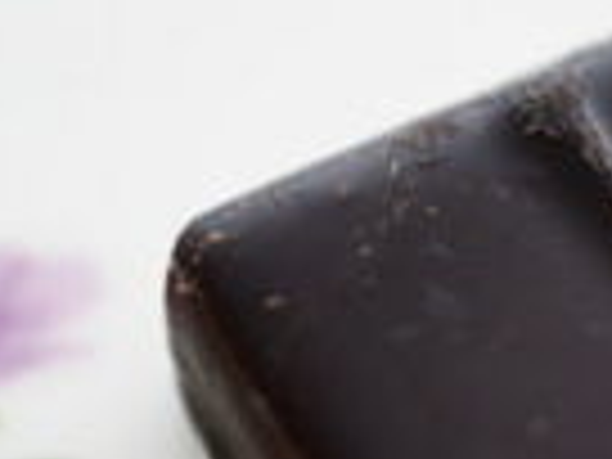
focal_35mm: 249
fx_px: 4402
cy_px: 371
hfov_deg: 7.9
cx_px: 612
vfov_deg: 6.0
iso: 400
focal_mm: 50
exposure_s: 1/30
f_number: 2.8
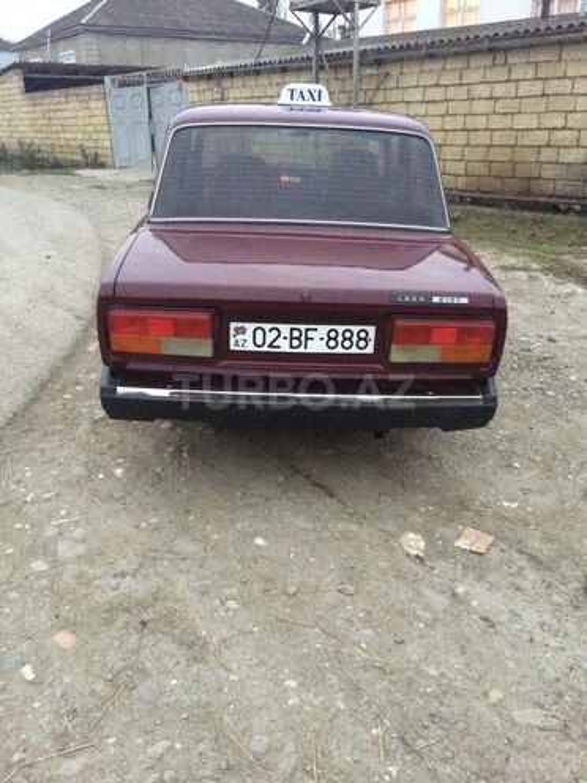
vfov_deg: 61.7
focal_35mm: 29
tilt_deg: -23.8
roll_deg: +2.0
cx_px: 294
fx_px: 656
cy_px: 392
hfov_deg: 48.2
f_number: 2.2
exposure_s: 1/17
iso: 500
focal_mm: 4.15
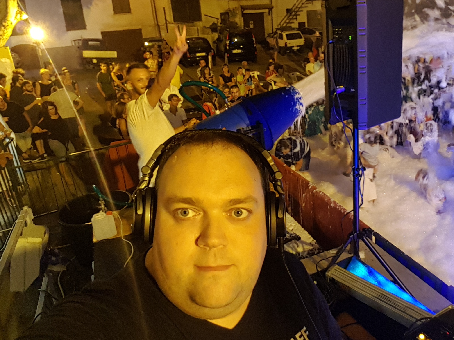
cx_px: 288
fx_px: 354
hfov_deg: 64.2
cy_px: 138
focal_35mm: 27
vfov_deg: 51.1
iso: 200
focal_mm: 2.1
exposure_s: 1/17
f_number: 1.7
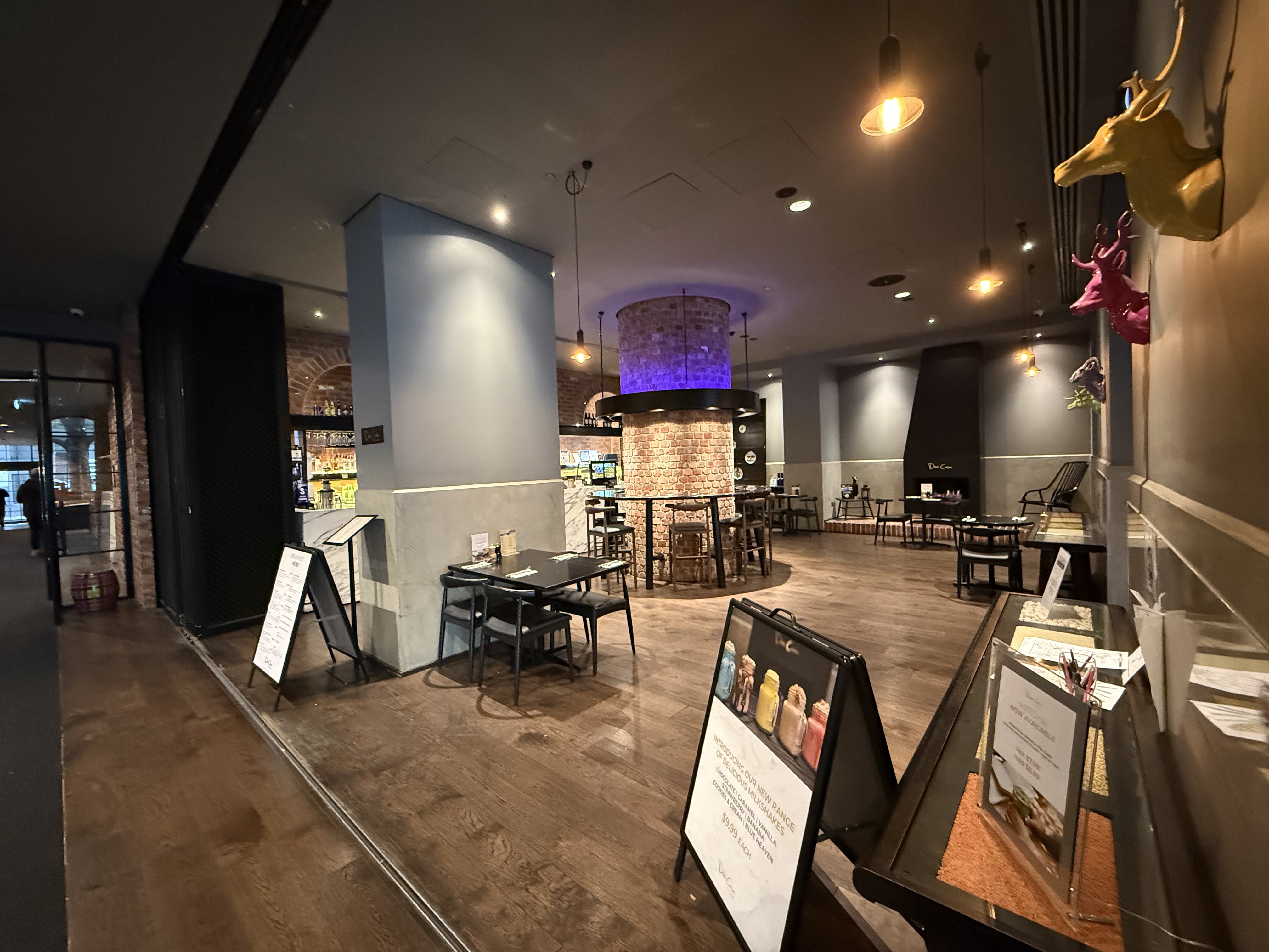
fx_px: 513
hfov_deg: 102.1
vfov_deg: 85.7
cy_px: 476
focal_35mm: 14
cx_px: 634
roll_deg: +2.2
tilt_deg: -1.1
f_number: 2.2
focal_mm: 2.22
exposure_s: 1/50
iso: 1000
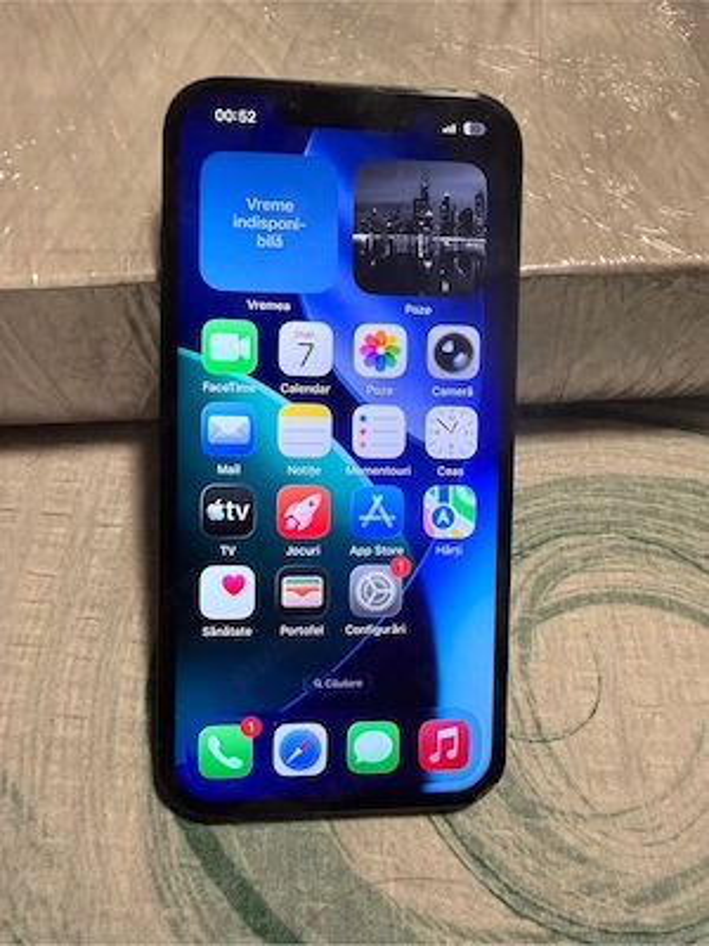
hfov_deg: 56.8
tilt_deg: -56.9
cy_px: 473
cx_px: 354
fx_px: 655
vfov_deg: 71.6
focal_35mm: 24
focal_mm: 2.22
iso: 250
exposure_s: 1/50
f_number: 2.2
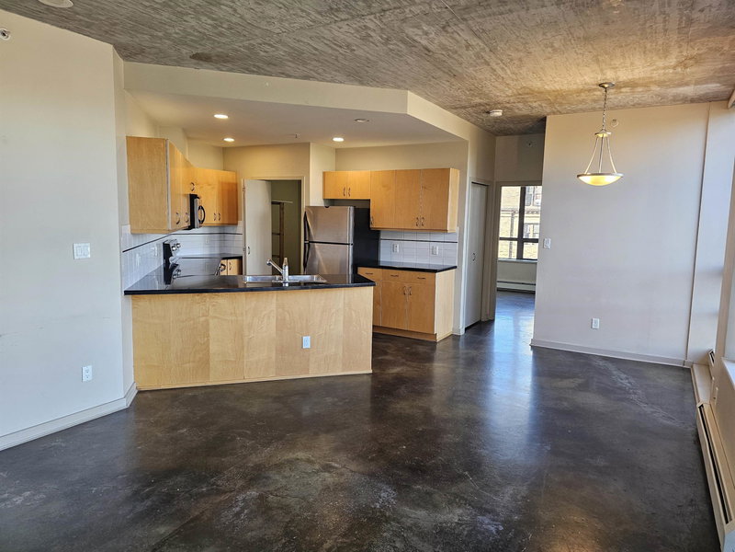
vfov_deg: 58.9
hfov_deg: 73.9
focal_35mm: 23
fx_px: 488
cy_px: 276
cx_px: 368
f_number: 1.7
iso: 200
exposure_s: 1/180
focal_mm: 6.3
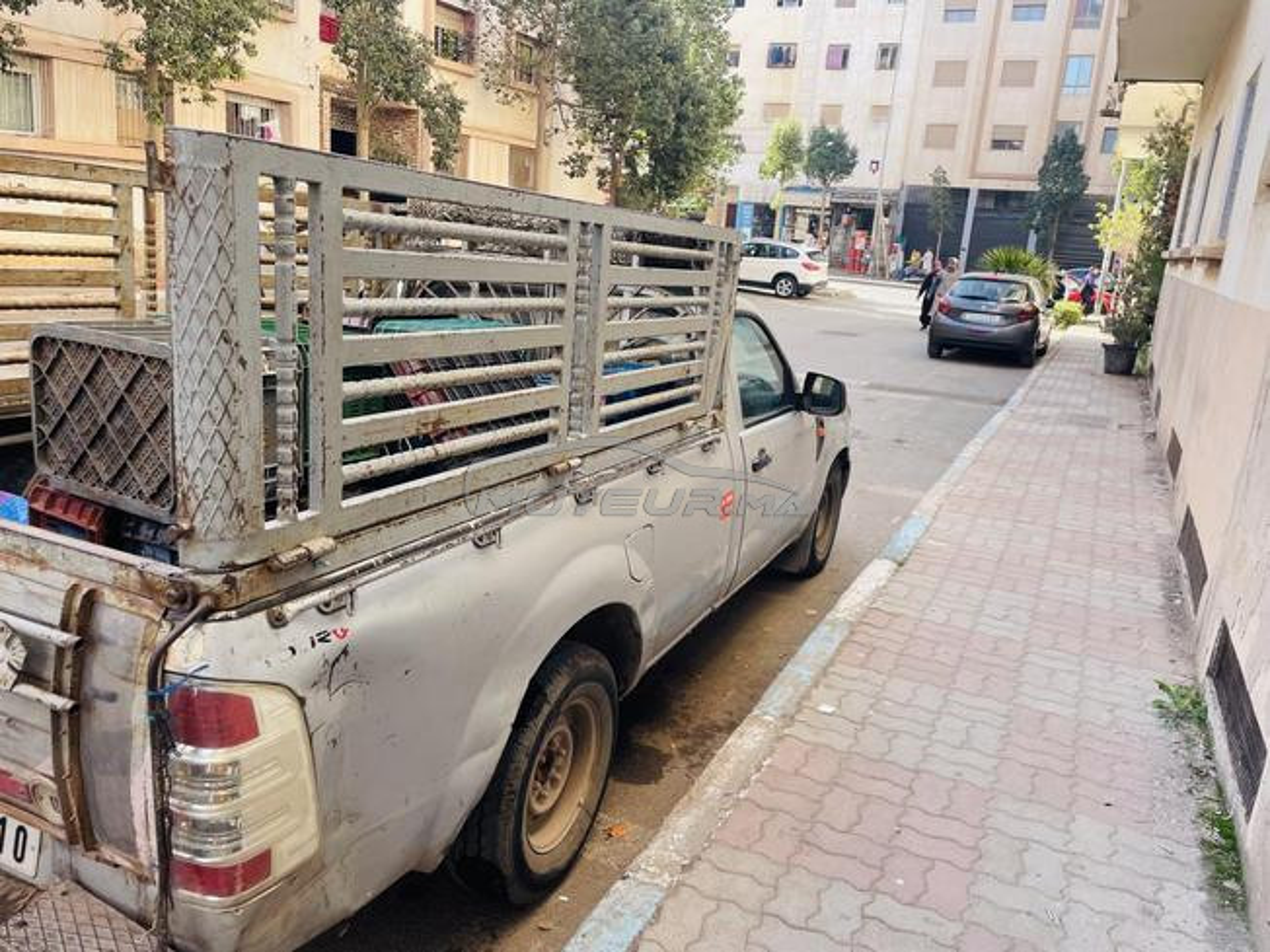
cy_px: 476
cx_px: 635
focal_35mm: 26
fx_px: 954
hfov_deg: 67.3
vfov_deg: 53.1
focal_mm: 4.2
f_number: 1.6
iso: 32
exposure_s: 1/421
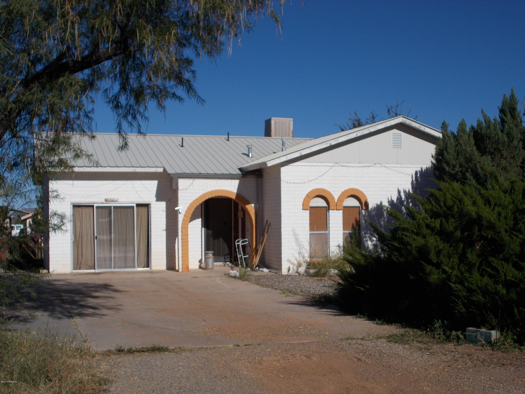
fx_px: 758
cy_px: 197
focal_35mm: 50
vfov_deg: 29.1
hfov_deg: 38.2
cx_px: 262
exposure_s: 1/250
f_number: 11.3
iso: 80
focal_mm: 9
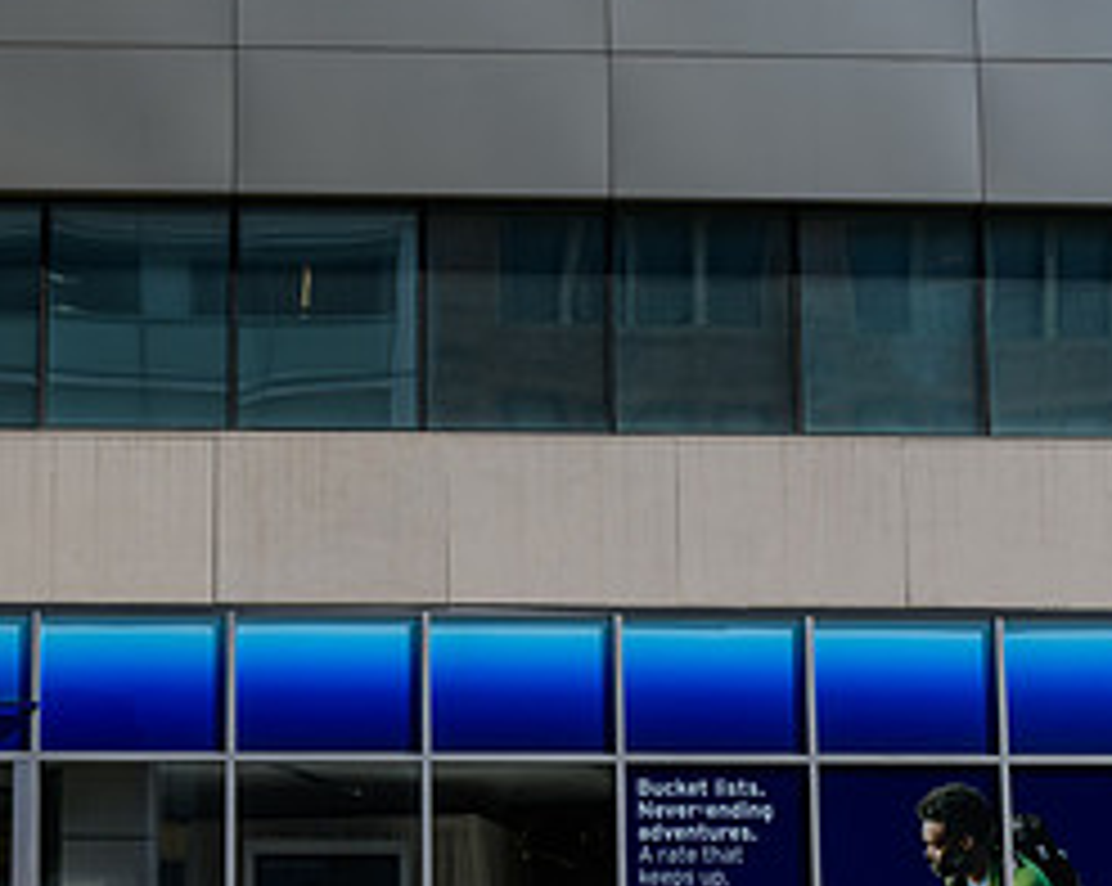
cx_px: 324
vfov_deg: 23.3
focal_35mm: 64
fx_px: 2104
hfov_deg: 29.3
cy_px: 767
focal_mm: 29
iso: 200
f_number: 3.2
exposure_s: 1/2500
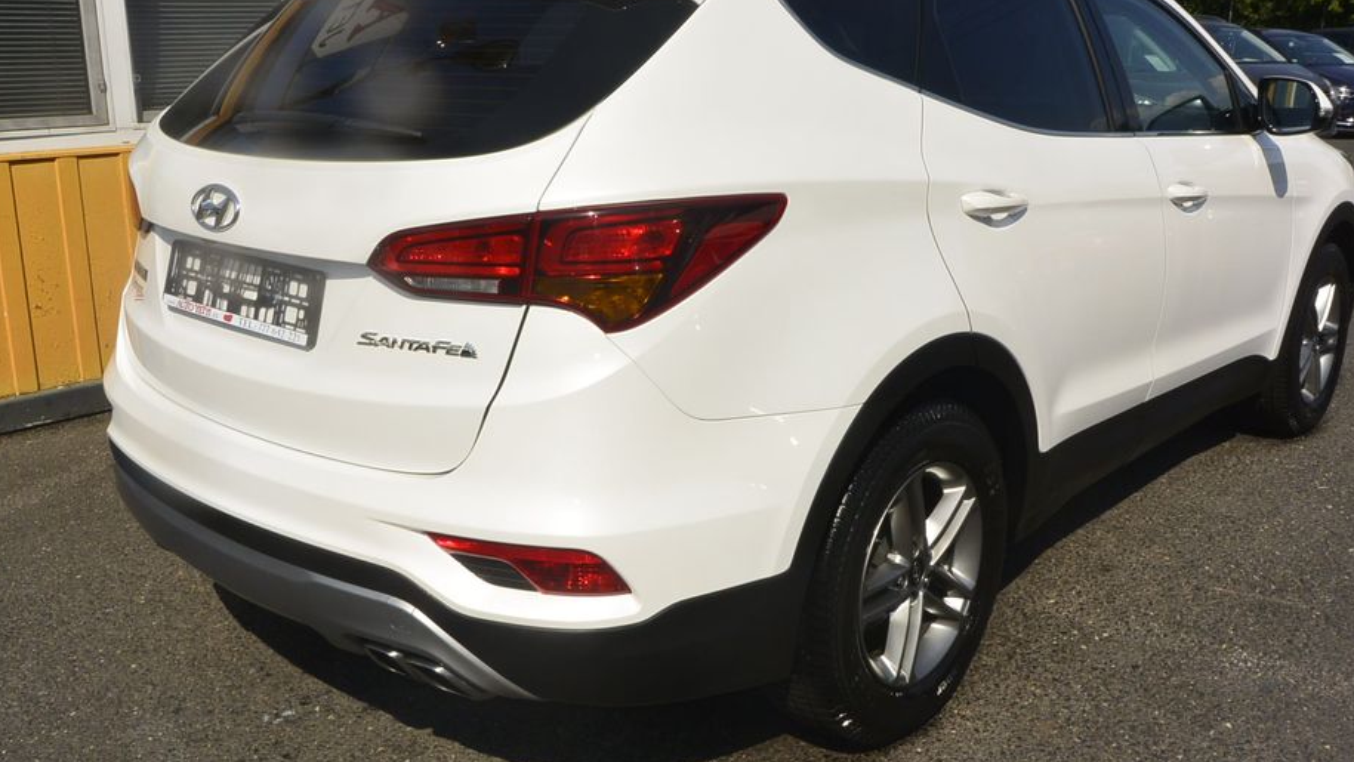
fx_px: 1221
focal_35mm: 34
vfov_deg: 34.6
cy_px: 350
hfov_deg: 58.0
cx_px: 719
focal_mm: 11
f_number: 14
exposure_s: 1/250
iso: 160
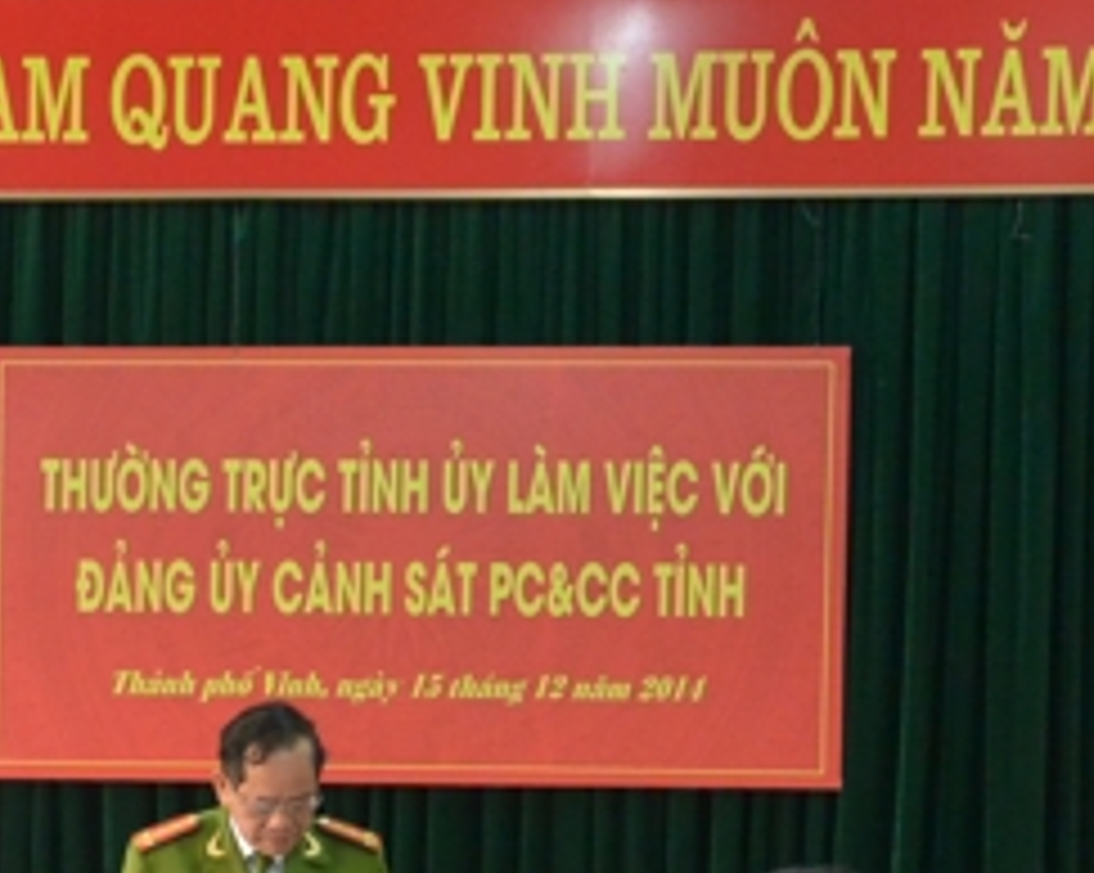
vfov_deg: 15.2
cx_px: -50
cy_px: 927
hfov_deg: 18.8
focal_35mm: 99
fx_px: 3203
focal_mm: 15.1
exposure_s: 1/30
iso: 1000
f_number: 4.2
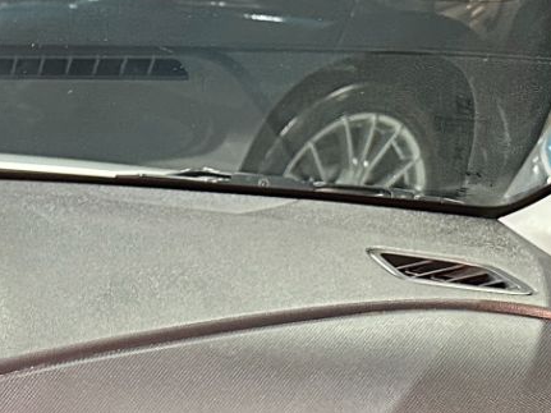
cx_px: -352
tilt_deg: -30.2
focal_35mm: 107
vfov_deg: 12.3
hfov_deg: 16.3
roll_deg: -1.7
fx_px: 1703
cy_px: 808
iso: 640
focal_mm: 6.86
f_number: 1.78
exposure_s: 1/60
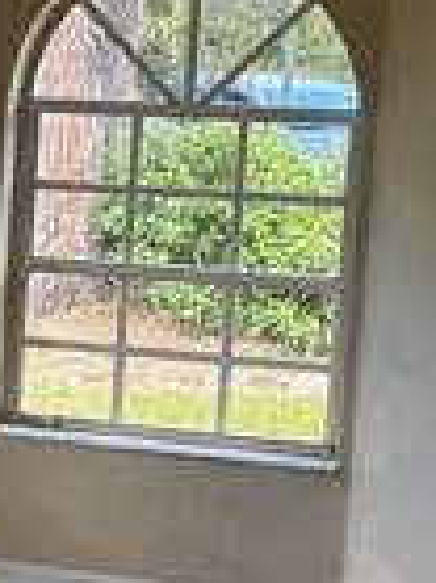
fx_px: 2018
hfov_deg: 11.7
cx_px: -260
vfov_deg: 16.4
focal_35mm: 120
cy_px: 319
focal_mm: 5.96
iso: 64
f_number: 1.6
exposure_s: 1/120
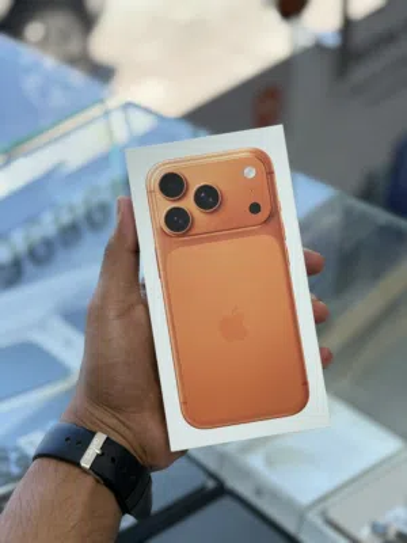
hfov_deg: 30.3
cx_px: 204
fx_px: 752
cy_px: 272
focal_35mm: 48
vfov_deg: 39.7
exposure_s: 1/875
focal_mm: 6.76
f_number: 1.78
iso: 100
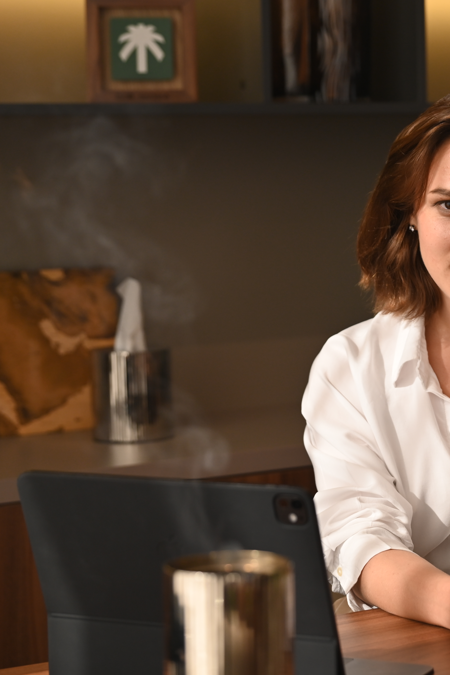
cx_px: 441
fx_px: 1837
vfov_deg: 20.8
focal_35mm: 98
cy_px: 337
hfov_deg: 13.8
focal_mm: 65
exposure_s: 1/200
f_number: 4
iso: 400
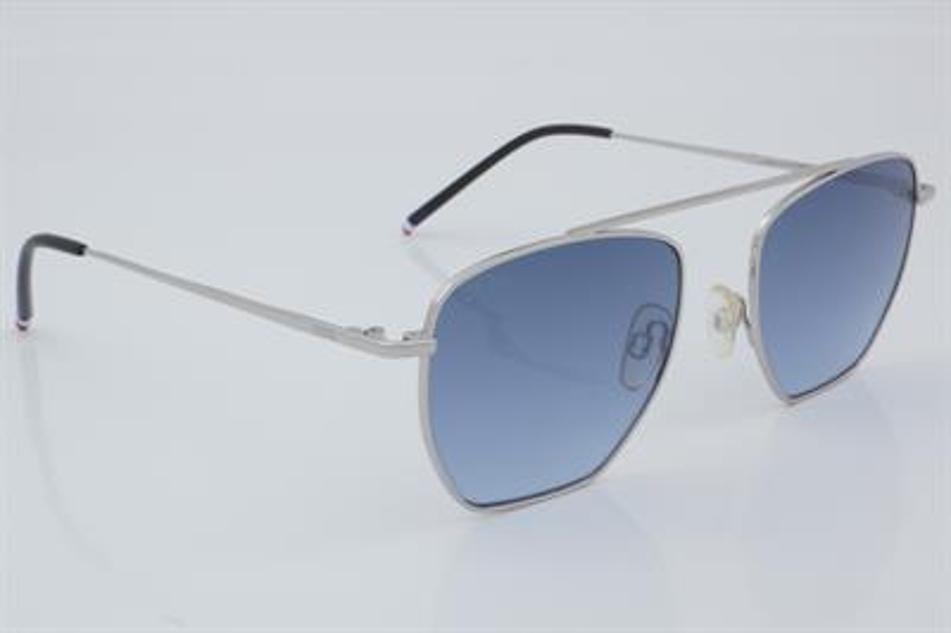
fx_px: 1980
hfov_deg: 27.0
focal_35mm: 75
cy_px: 316
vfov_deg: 18.2
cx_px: 476
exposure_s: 1/4
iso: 100
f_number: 32
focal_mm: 50
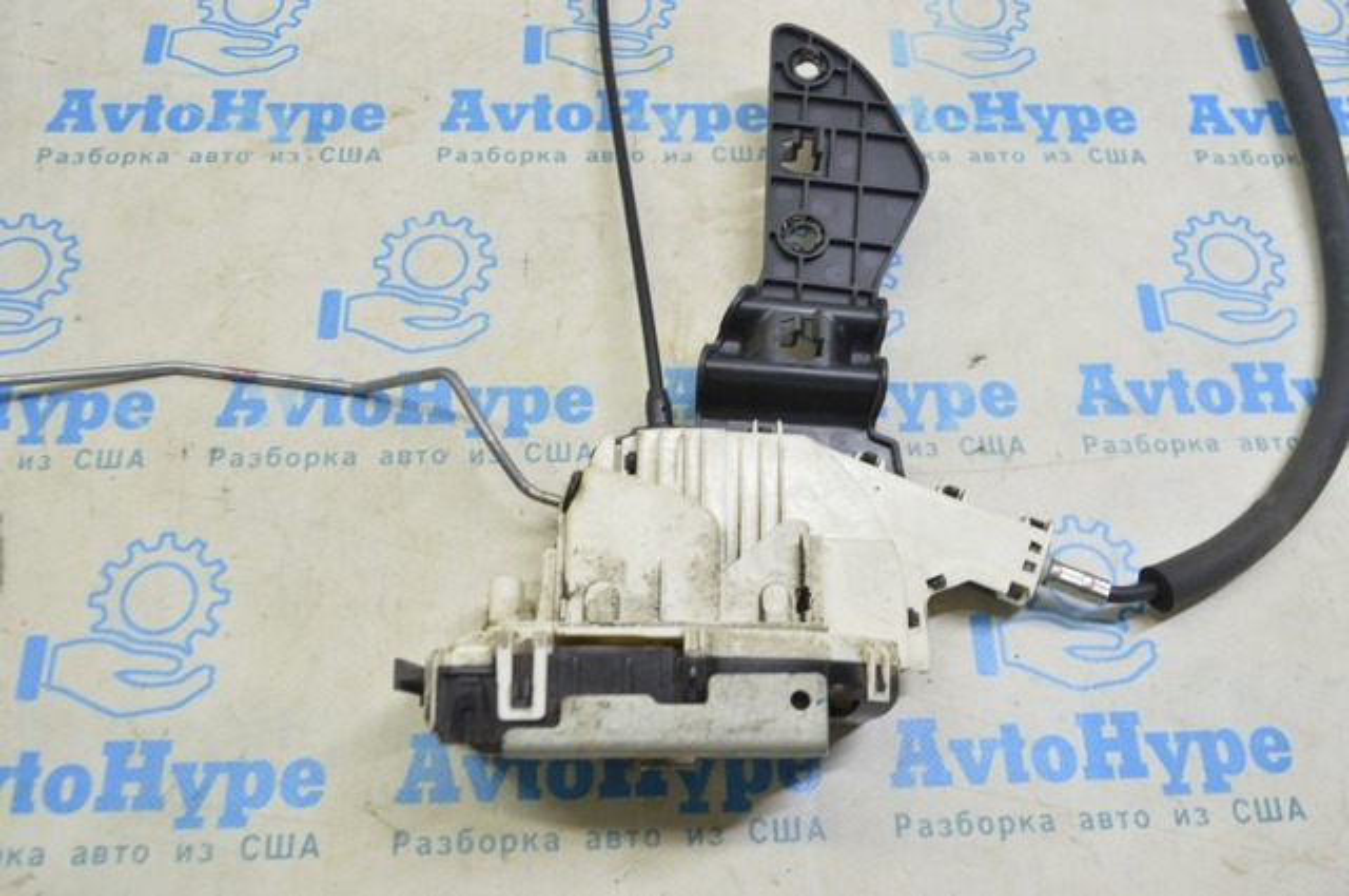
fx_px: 1179
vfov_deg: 41.6
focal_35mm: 32
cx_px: 674
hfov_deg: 59.6
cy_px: 448
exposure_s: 1/20
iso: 400
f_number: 5.6
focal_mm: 21
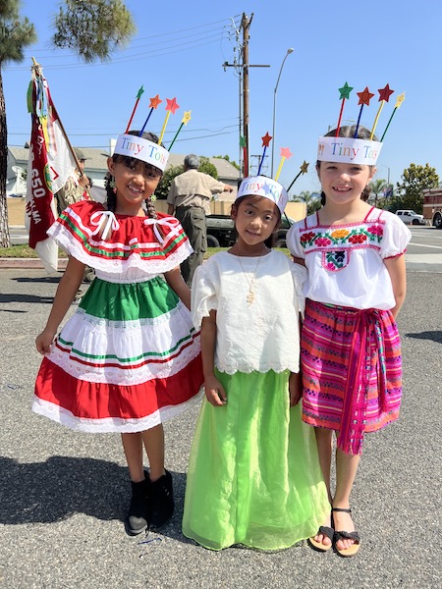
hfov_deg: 53.1
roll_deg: -0.8
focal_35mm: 26
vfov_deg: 67.3
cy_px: 294
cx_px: 221
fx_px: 443
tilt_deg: -9.0
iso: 50
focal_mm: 5.7
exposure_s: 1/3831
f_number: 1.5
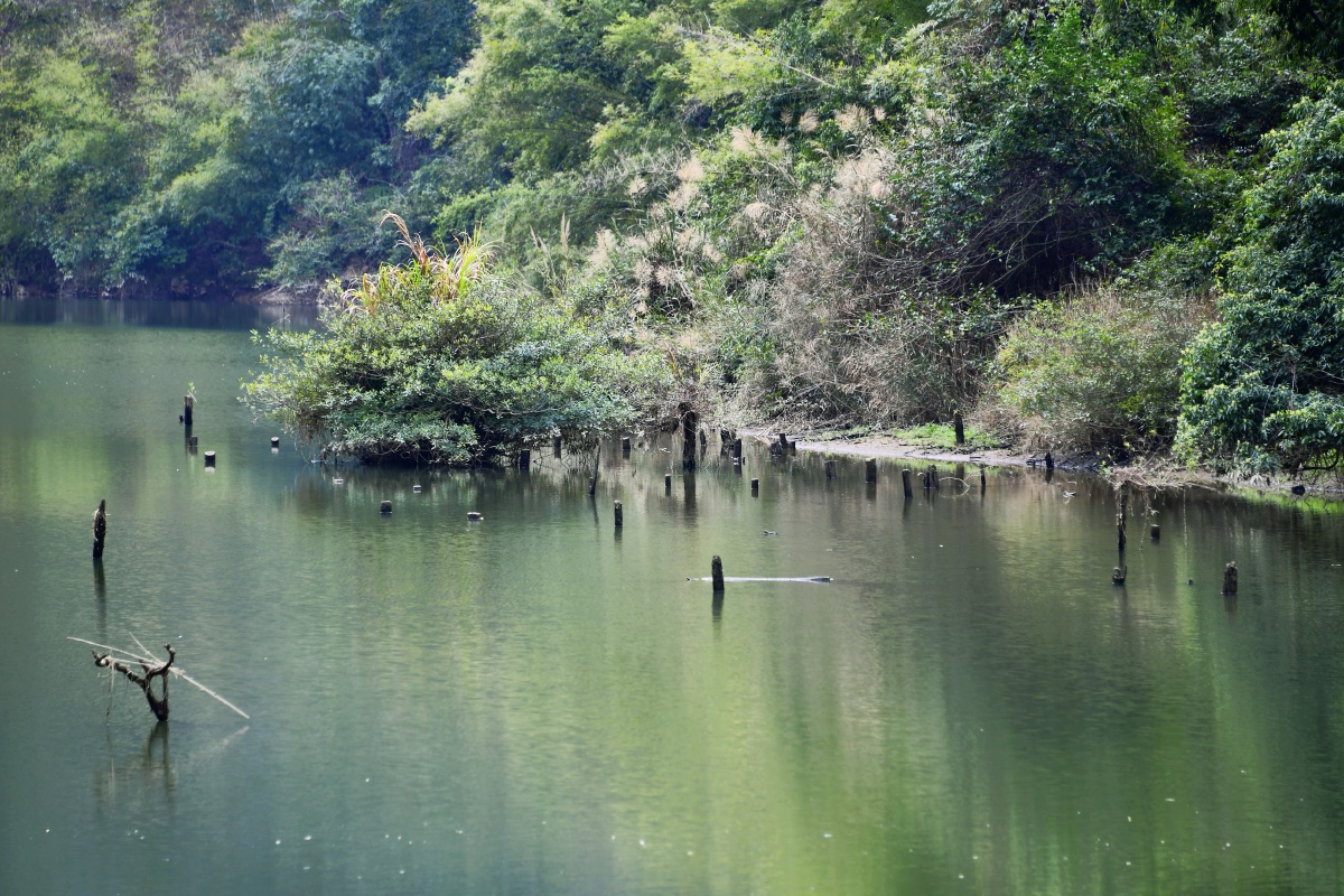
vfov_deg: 6.5
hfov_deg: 9.8
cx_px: 672
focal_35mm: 210
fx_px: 7839
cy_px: 448
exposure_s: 1/80
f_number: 5.6
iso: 100
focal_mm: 210
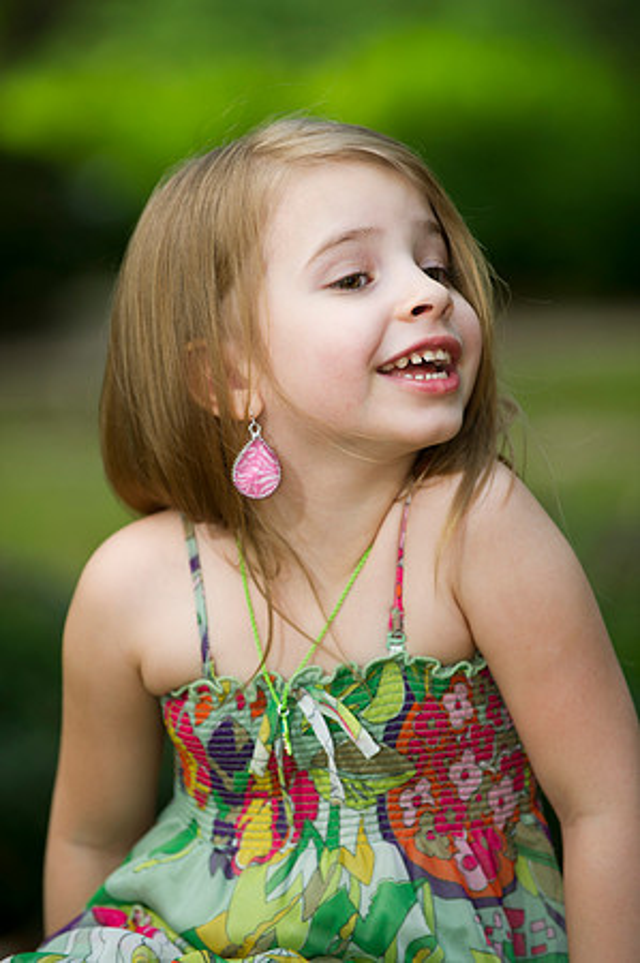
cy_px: 482
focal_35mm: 180
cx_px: 320
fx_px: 4811
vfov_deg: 11.4
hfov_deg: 7.6
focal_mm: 180
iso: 200
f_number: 3.5
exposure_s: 1/100
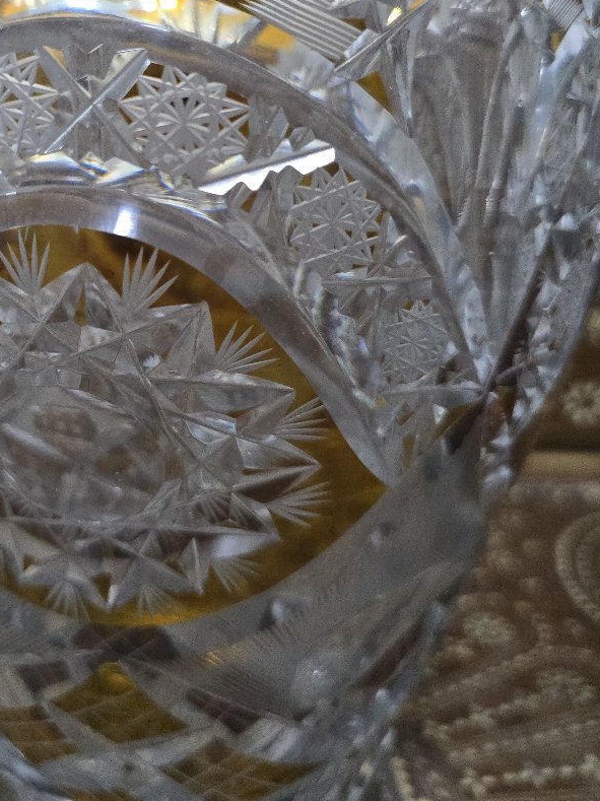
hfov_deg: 39.7
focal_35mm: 35
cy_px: 247
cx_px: 159
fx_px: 810
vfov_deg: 51.3
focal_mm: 6.3
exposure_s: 1/100
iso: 1000
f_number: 1.7
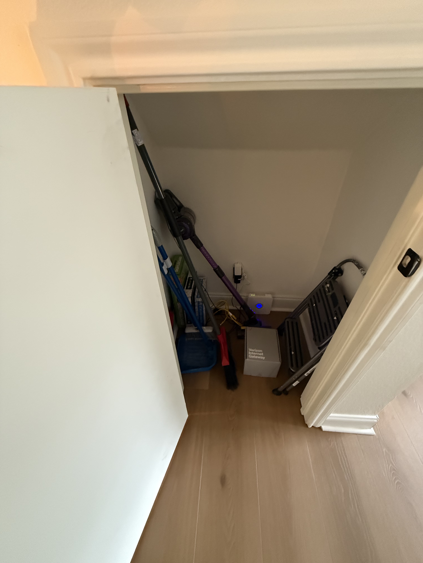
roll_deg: +0.3
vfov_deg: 102.1
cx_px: 212
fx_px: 228
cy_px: 282
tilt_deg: -37.3
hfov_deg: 85.7
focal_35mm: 14
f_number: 2.2
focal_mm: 2.22
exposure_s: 1/60
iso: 1000
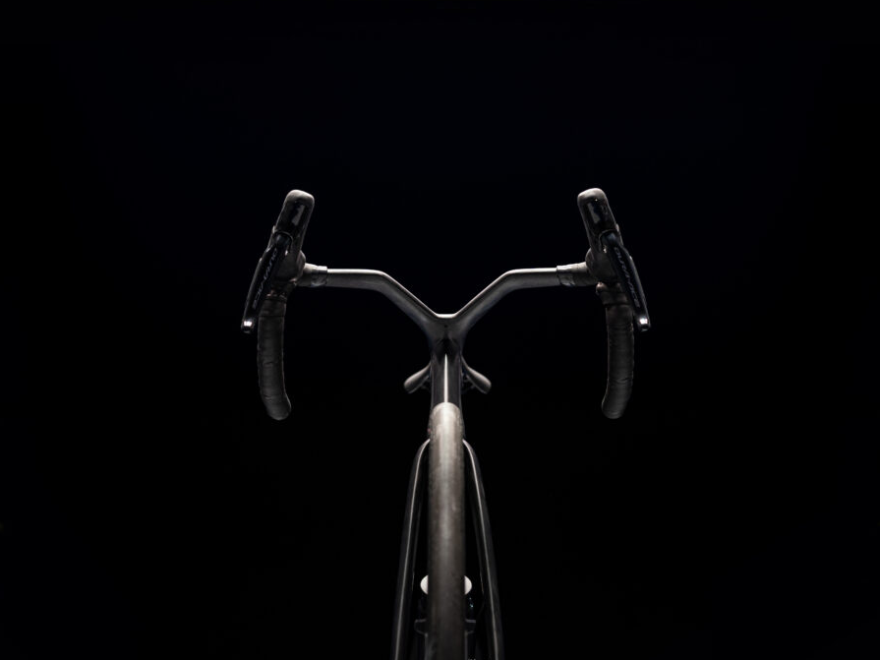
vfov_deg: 26.6
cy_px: 329
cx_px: 444
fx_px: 1398
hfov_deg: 34.9
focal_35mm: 55
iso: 640
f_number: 4.5
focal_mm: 50
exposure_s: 1/25
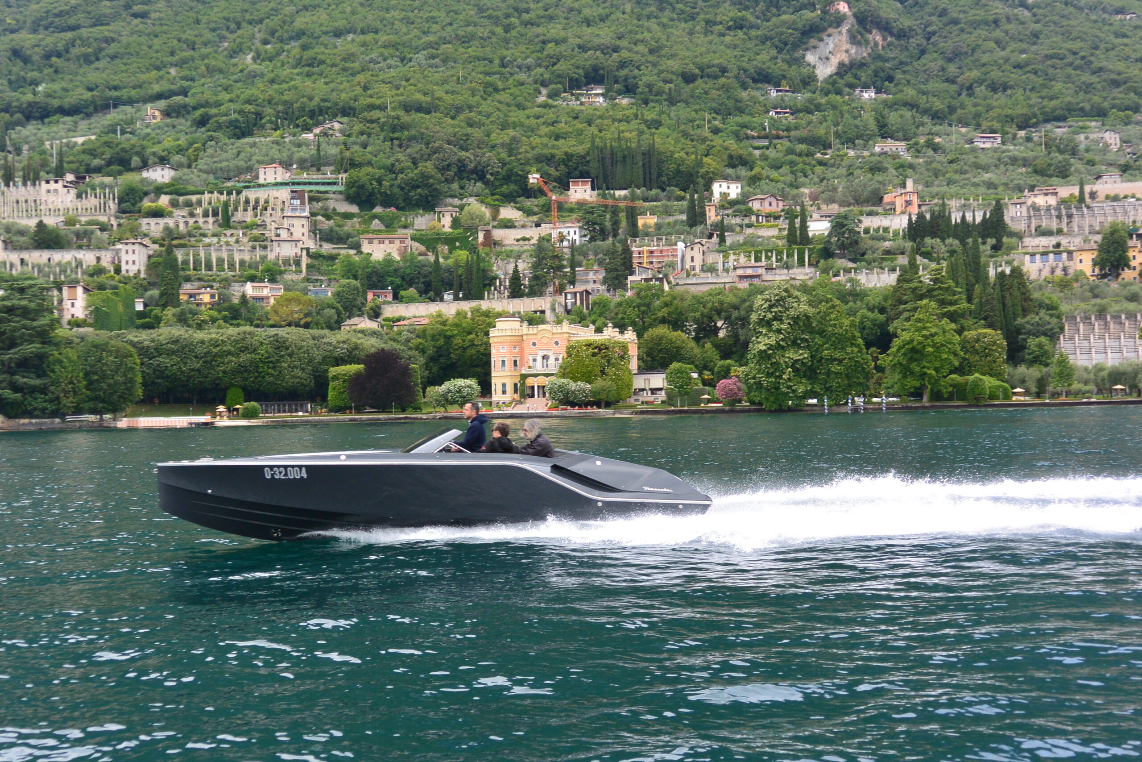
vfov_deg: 31.9
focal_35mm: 42
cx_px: 571
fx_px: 1332
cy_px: 381
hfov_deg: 46.4
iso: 160
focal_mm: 15.7
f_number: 4.2
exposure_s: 1/400
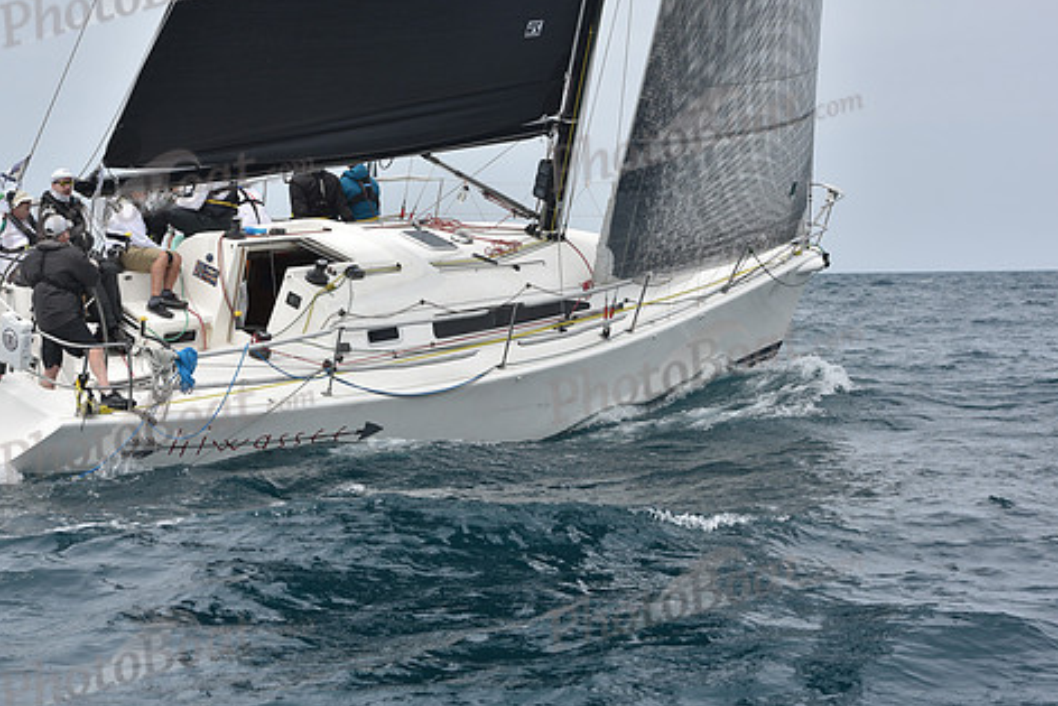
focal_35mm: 86
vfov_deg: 15.9
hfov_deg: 23.6
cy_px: 281
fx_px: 2528
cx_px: 433
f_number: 9
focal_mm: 70
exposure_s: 1/800
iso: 250
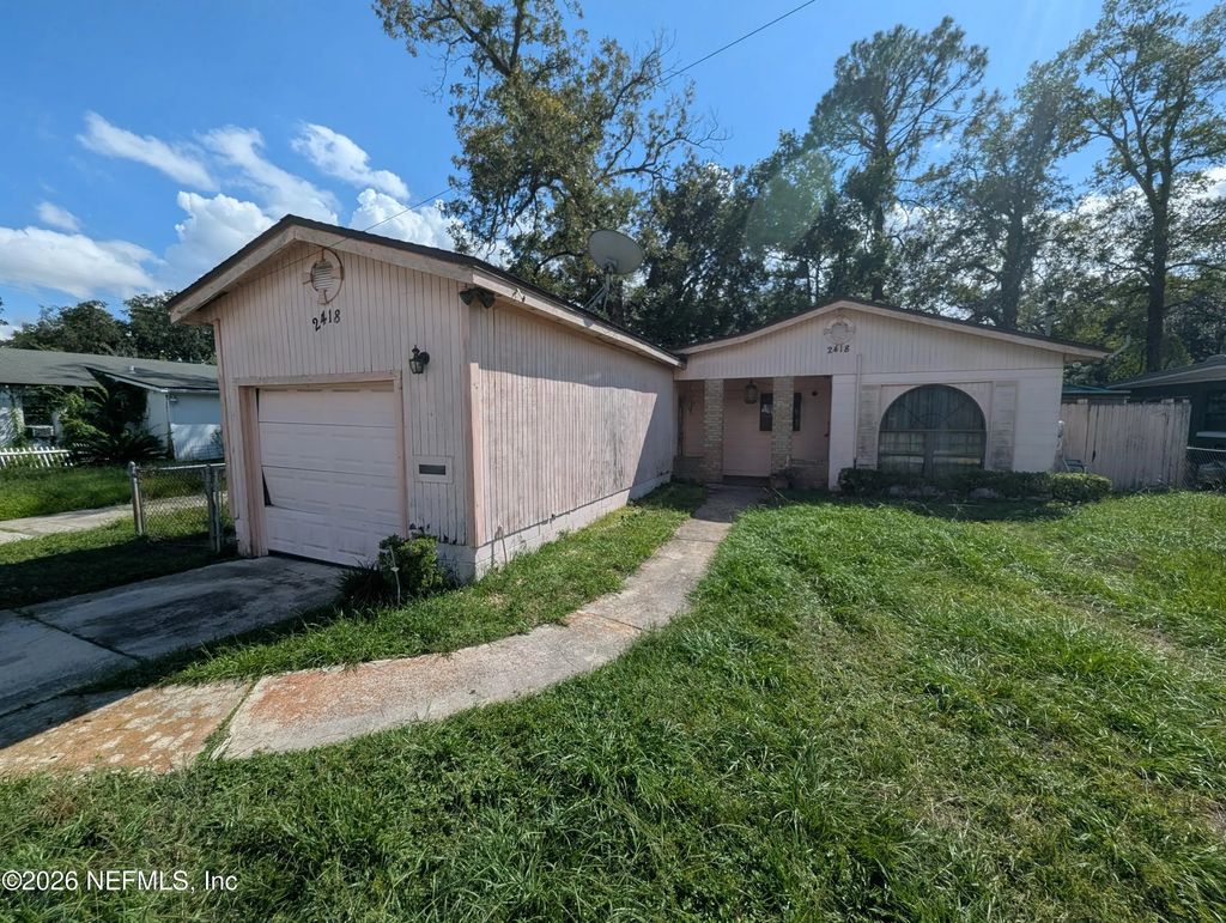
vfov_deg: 90.1
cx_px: 613
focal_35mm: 13
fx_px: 461
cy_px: 462
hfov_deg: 106.1
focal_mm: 1.95
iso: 46
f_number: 2.2
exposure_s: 1/2358
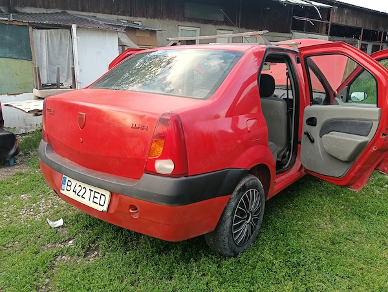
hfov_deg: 65.2
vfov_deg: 51.5
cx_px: 194
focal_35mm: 27
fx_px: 303
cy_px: 146
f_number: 1.8
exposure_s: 1/100
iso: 100
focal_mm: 3.98
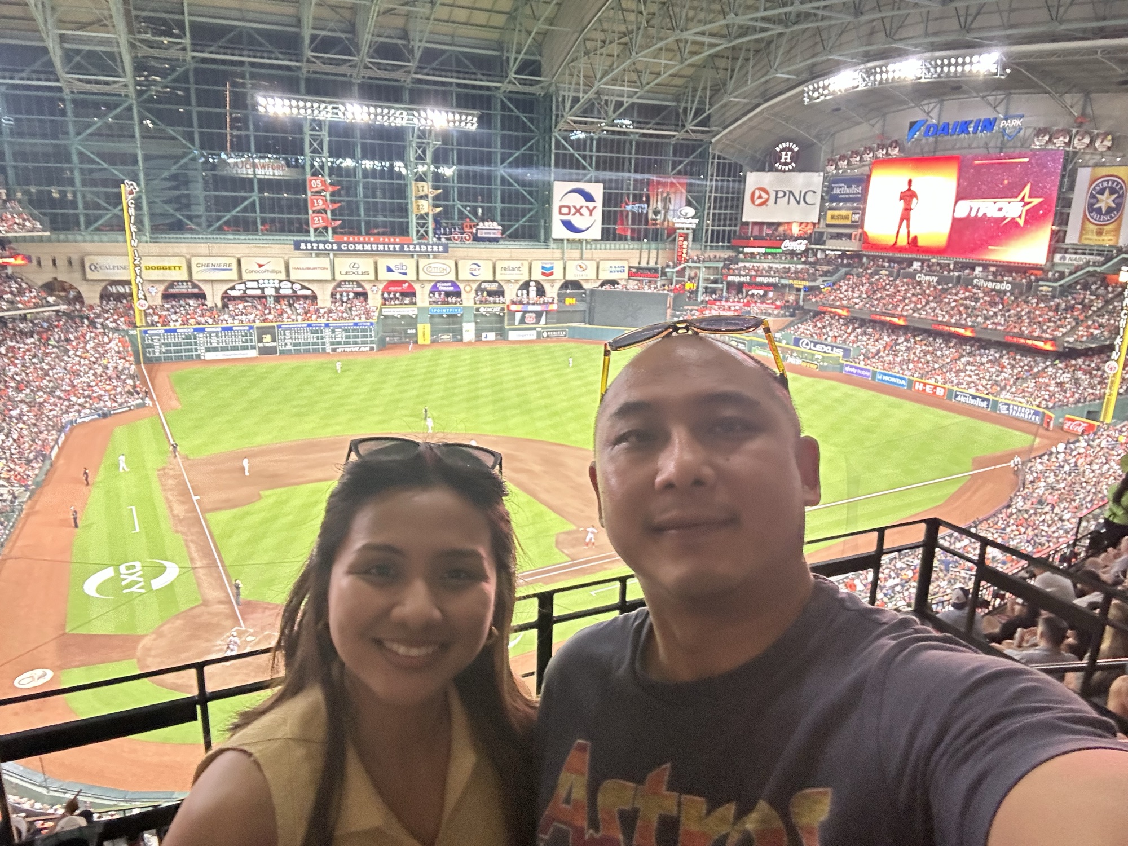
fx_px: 749
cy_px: 423
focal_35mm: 23
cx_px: 564
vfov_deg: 58.9
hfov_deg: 73.9
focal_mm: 2.69
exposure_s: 1/40
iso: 250
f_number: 1.9
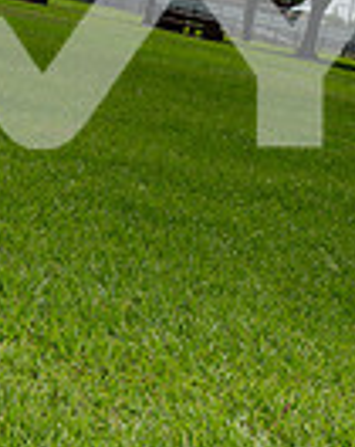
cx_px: 379
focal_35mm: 122
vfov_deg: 14.8
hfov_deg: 12.4
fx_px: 1608
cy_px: -193
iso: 250
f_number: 8
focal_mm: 38
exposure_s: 1/1250
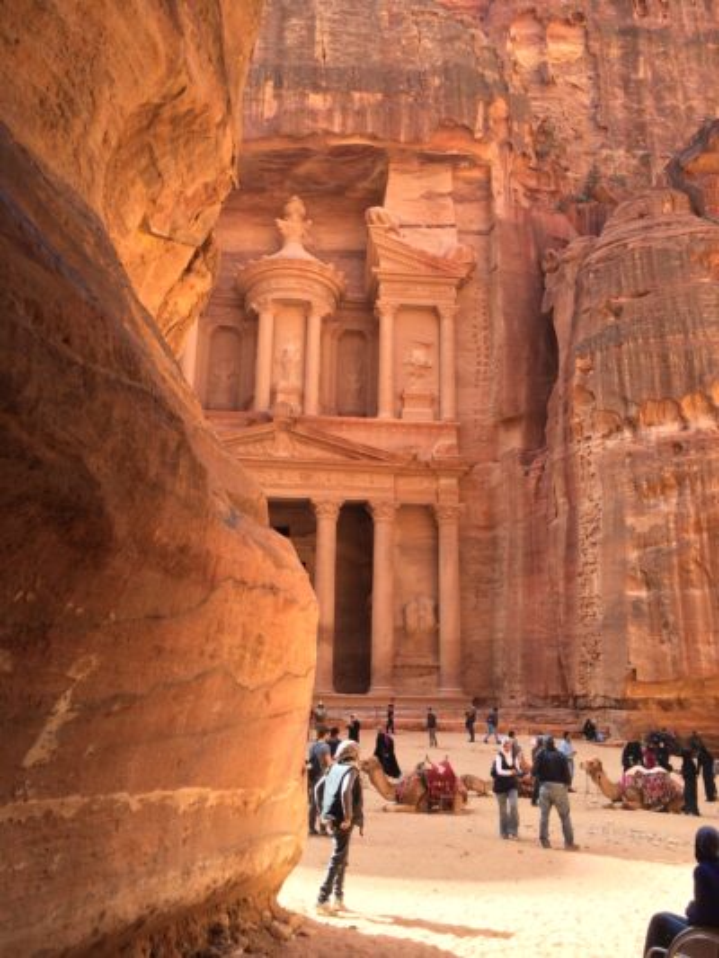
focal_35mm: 30
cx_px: 360
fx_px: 830
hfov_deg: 46.8
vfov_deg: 60.0
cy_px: 479
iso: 32
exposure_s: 1/213
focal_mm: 4.12
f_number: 2.2
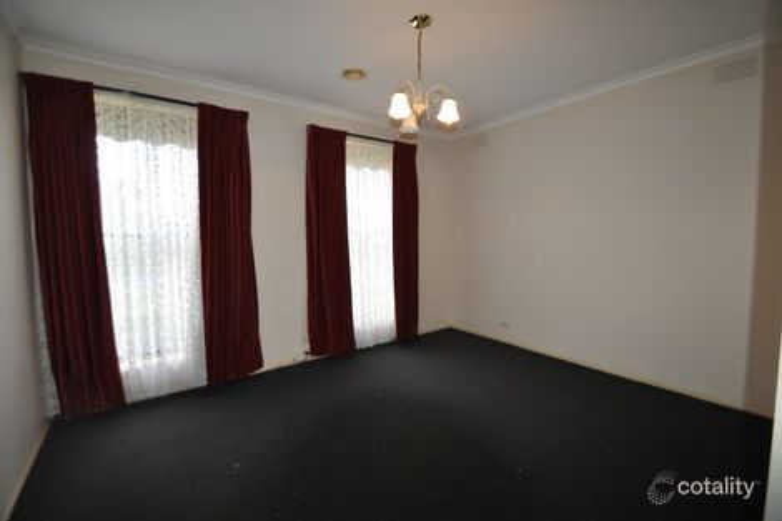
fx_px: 326
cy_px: 260
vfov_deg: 77.3
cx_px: 391
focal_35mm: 15
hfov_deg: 100.4
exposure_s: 1/125
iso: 800
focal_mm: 10
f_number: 3.5
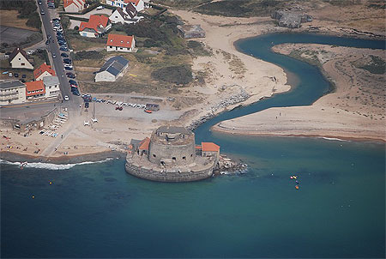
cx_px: 193
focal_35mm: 300
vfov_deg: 4.6
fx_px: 3223
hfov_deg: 6.9
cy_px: 130
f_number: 5.6
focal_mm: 200
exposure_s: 1/1000
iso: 200
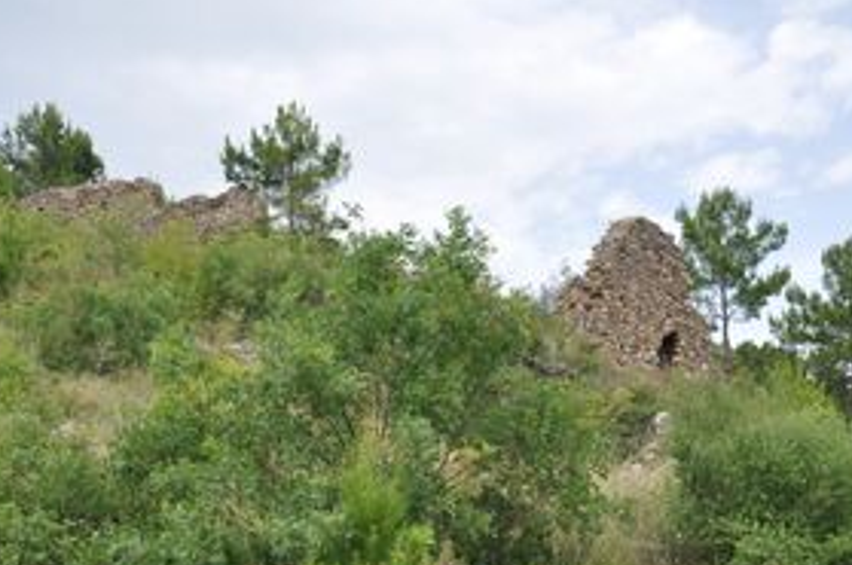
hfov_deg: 38.2
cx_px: 426
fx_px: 1229
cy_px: 421
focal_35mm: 52
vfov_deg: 25.6
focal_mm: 22
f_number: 11
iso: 200
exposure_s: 1/125
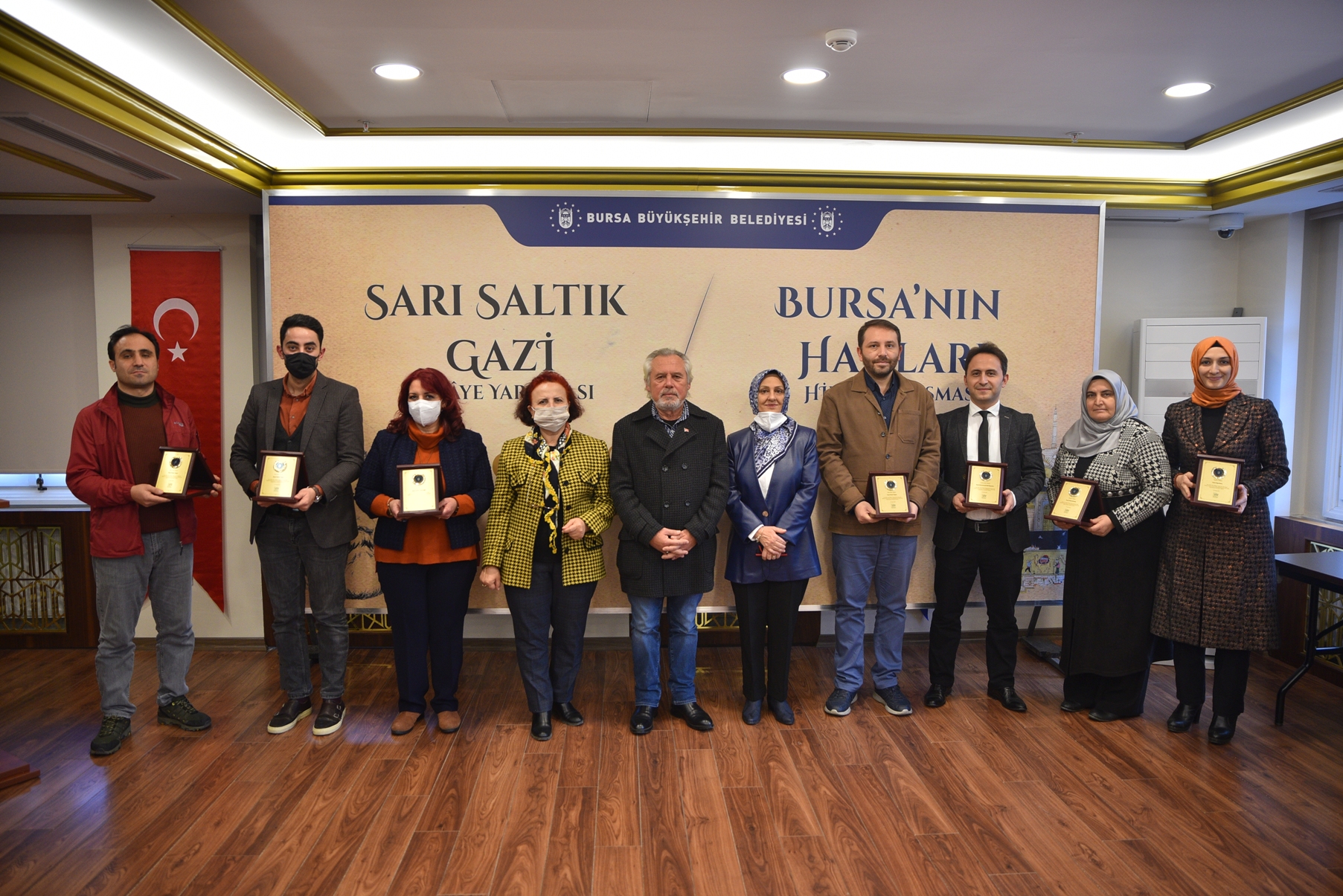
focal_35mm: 26
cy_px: 448
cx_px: 672
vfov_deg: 49.6
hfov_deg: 69.4
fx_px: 970
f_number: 2.8
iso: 500
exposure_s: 1/125
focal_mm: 26
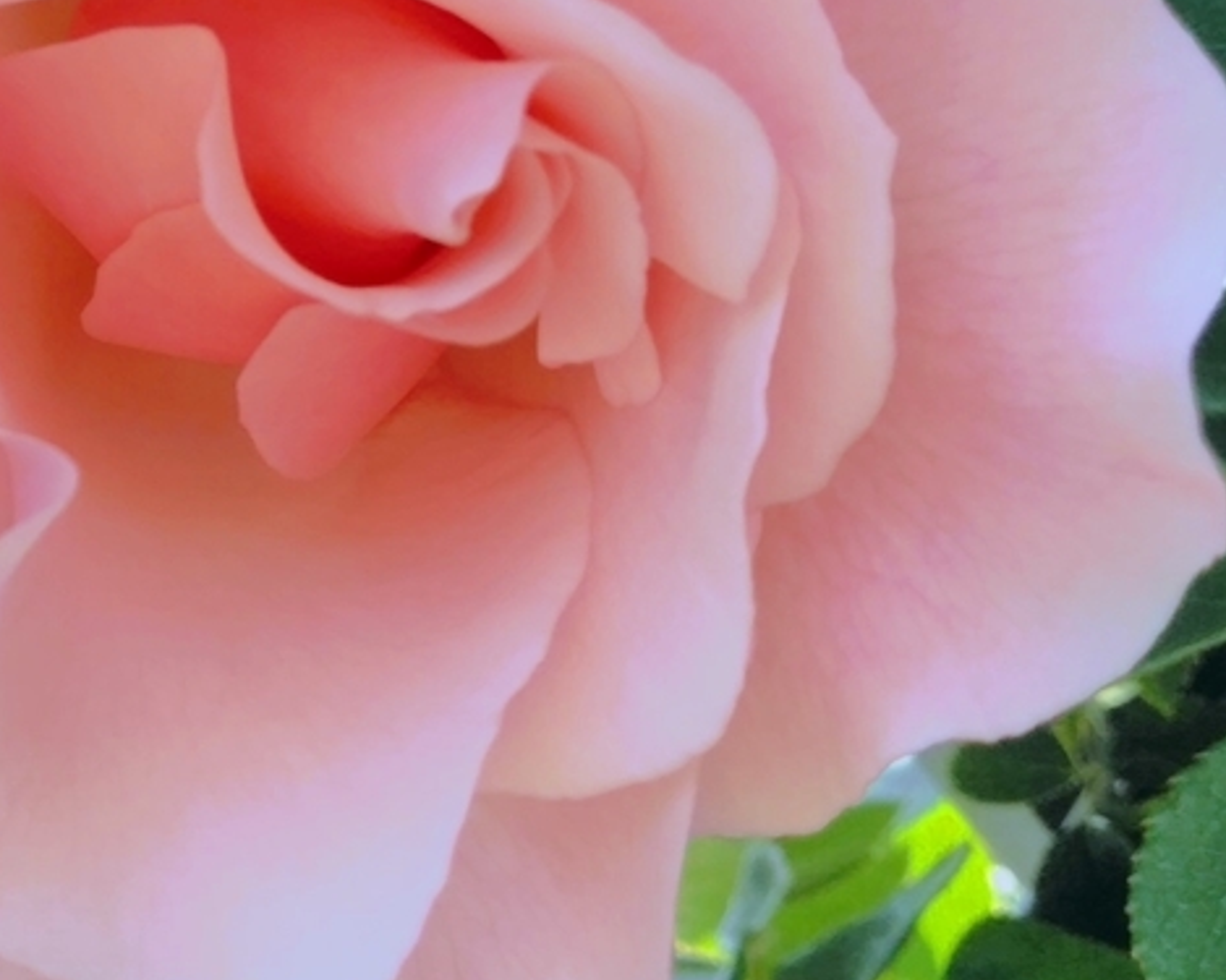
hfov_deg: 27.8
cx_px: 65
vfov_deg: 23.0
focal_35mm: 65
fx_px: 2358
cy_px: 141
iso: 38
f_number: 2.2
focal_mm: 3.46
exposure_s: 1/135
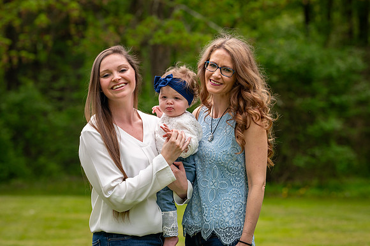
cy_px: 101
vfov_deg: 8.6
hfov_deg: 12.9
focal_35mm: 159
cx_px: 175
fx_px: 1634
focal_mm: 135
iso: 400
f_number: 5
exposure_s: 1/800
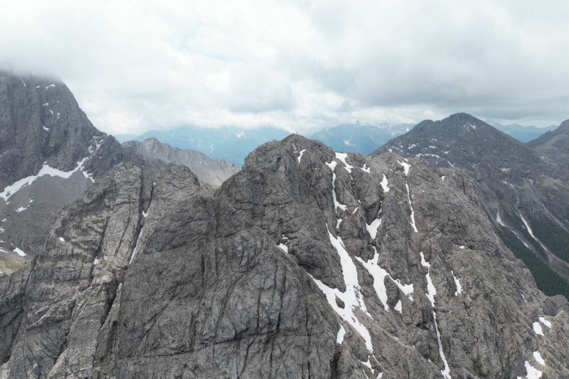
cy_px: 210
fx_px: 411
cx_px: 290
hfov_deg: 69.4
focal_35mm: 26
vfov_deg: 49.4
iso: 200
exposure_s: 1/4000
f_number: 1.7
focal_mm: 6.72
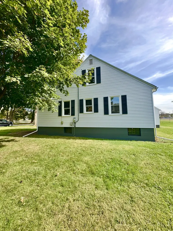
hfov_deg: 81.7
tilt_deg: +5.8
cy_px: 108
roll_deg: -0.2
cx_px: 90
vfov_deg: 98.0
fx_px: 100
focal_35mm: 15
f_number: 2.2
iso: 40
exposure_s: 1/483
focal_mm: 2.22
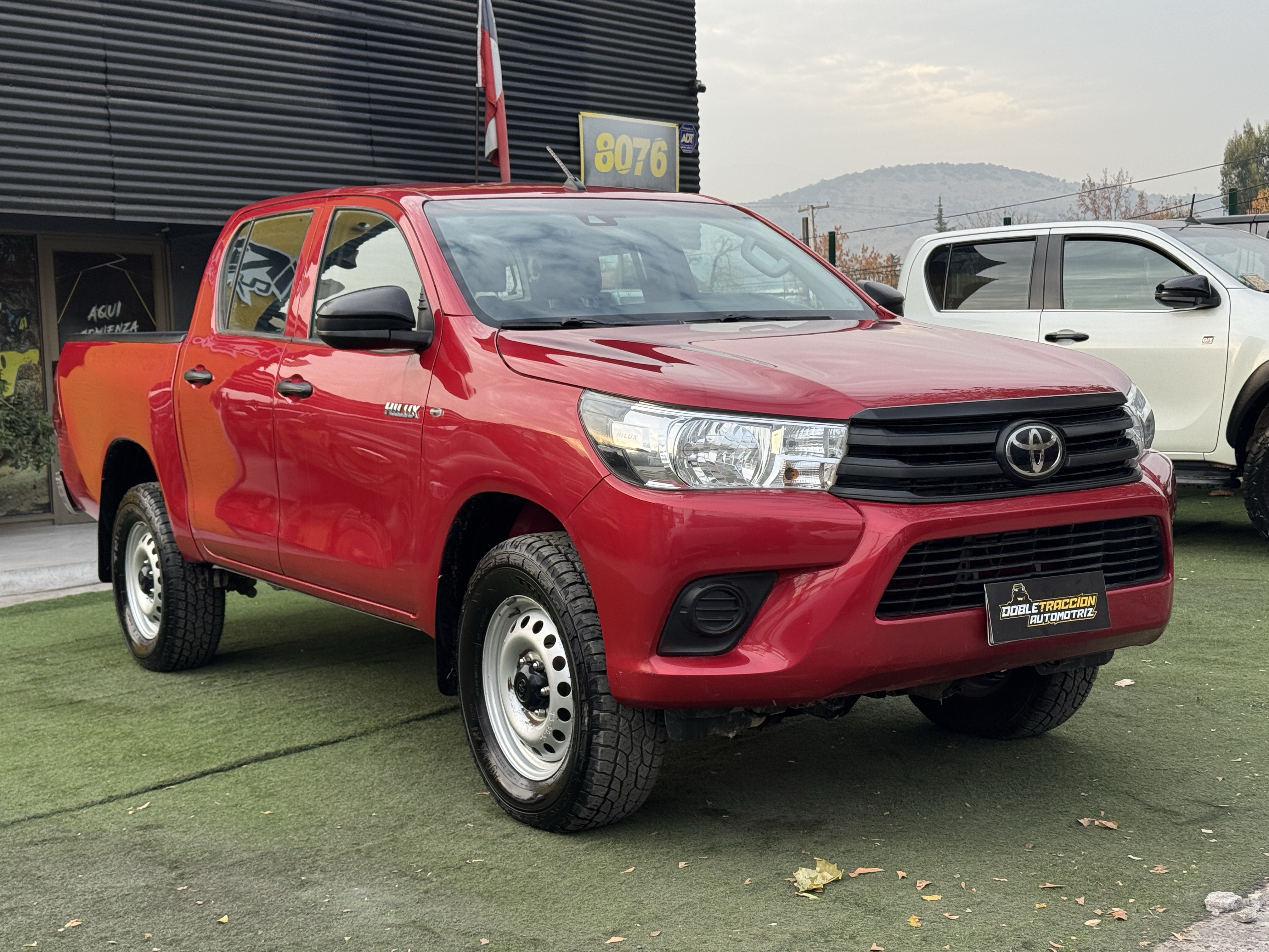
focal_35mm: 48
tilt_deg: -2.8
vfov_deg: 30.3
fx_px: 1760
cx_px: 634
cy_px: 476
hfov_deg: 39.7
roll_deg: +2.3
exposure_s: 1/407
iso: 64
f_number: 1.78
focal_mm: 6.76
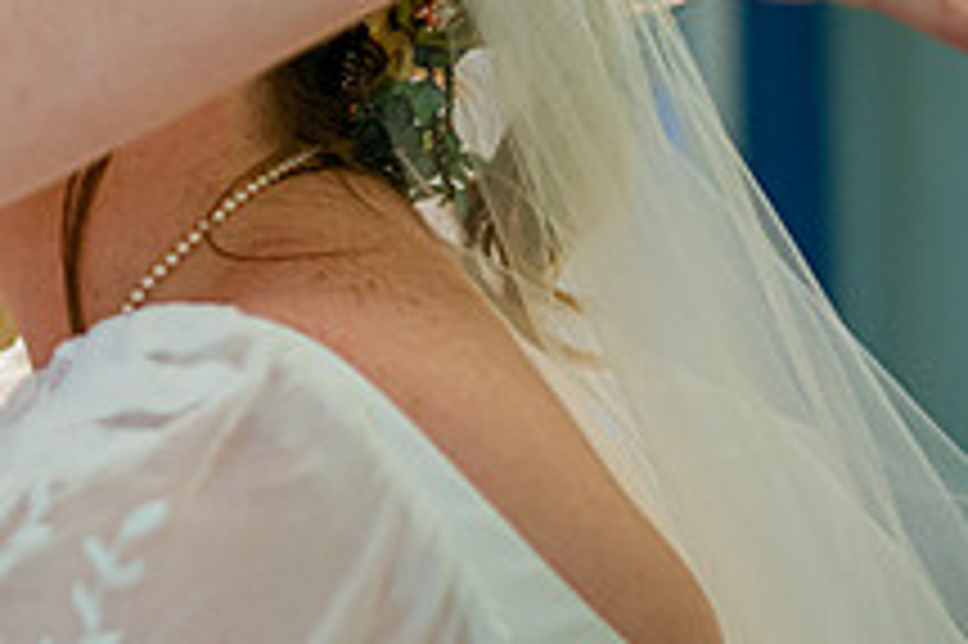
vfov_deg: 10.1
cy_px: 74
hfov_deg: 14.6
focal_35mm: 135
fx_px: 3627
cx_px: -243
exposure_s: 1/500
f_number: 1.8
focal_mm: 50
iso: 800
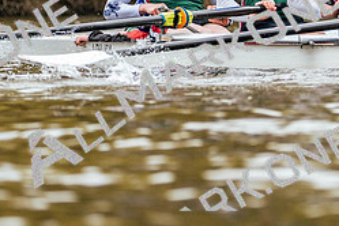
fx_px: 6224
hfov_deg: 3.1
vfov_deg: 2.1
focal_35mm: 661
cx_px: 305
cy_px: -22
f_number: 6.3
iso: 2000
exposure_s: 1/2000
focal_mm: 284
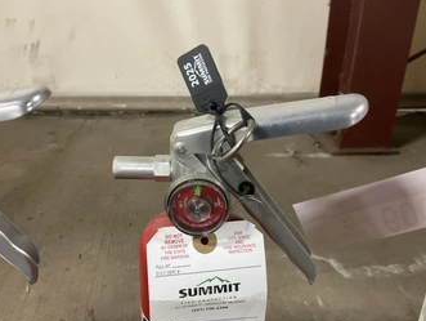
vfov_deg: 40.8
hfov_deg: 52.6
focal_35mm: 35
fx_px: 431
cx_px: 210
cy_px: 169
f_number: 1.8
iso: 200
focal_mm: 3
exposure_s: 1/40
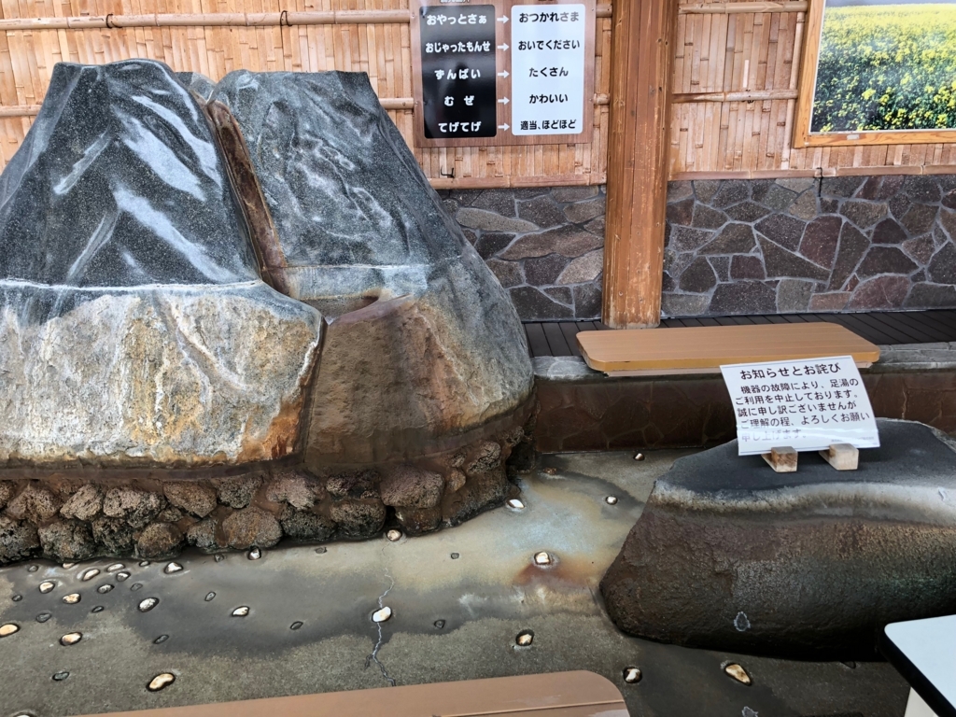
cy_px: 358
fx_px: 773
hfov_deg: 63.4
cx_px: 478
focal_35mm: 28
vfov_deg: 49.7
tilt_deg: -17.3
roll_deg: +1.5
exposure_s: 1/120
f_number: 1.8
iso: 50
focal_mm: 4
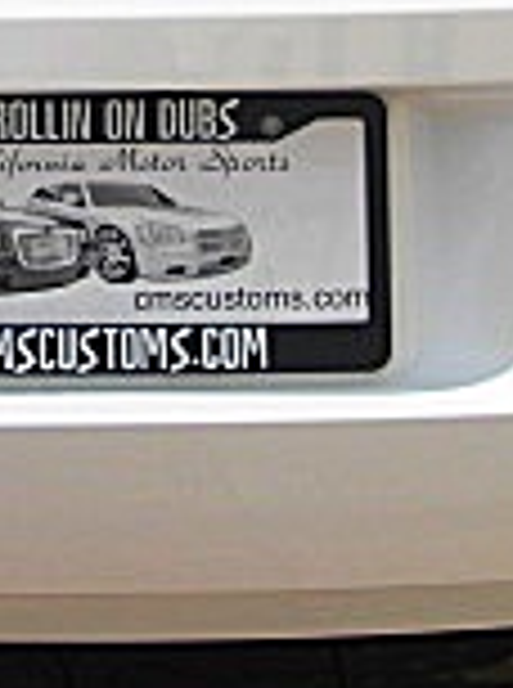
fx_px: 2996
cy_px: -81
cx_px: 63
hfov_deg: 9.7
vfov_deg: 12.9
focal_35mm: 151
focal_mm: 6.3
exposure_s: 1/200
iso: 50
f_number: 7.9
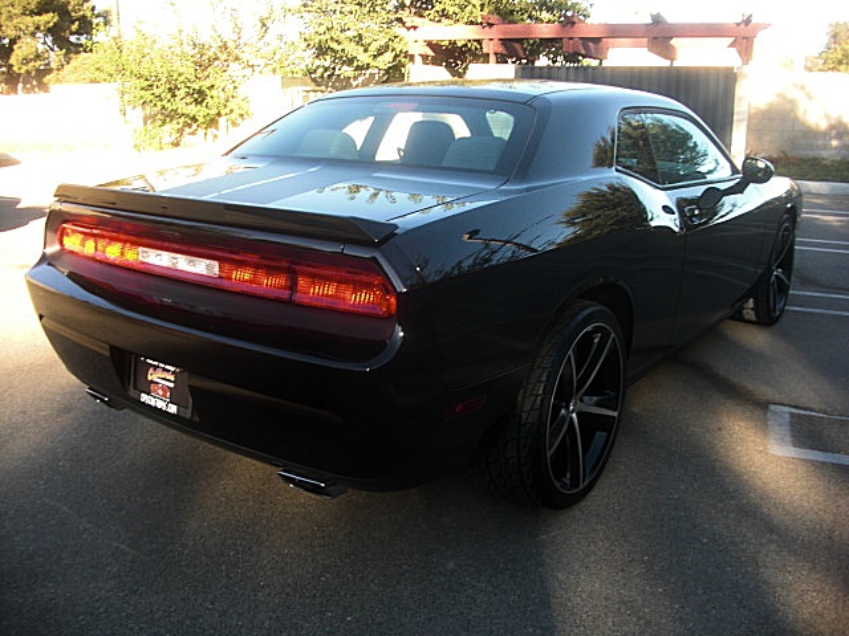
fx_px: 883
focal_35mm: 36
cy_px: 318
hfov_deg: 51.4
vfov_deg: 39.7
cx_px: 424
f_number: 2.8
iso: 50
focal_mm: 6.3
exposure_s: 1/100
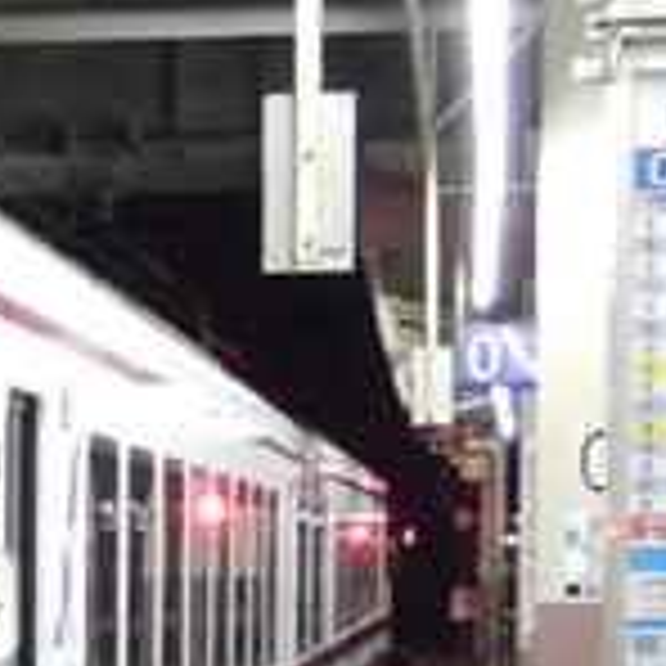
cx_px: -374
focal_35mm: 183
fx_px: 3983
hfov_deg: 9.3
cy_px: 788
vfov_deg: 9.4
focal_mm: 9.2
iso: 450
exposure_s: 1/8
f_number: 4.5
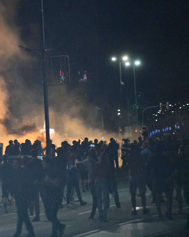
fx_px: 1978
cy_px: 118
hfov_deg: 5.5
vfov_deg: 6.8
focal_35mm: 283
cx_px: 13
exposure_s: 1/1000
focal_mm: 200
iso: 16000
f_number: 3.2
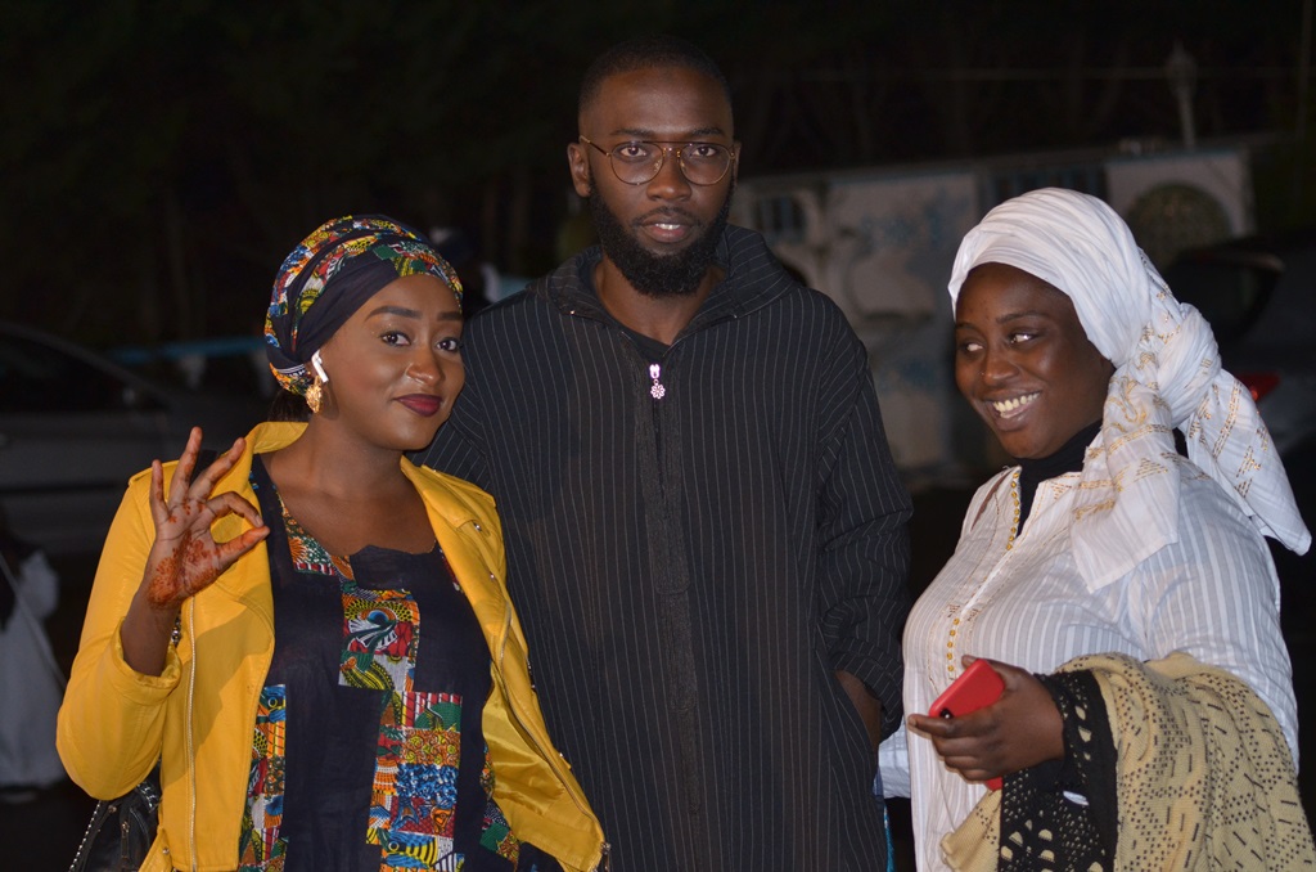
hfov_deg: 19.5
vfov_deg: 13.0
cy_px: 436
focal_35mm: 105
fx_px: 3830
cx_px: 658
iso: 800
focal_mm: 70
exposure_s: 1/60
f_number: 4
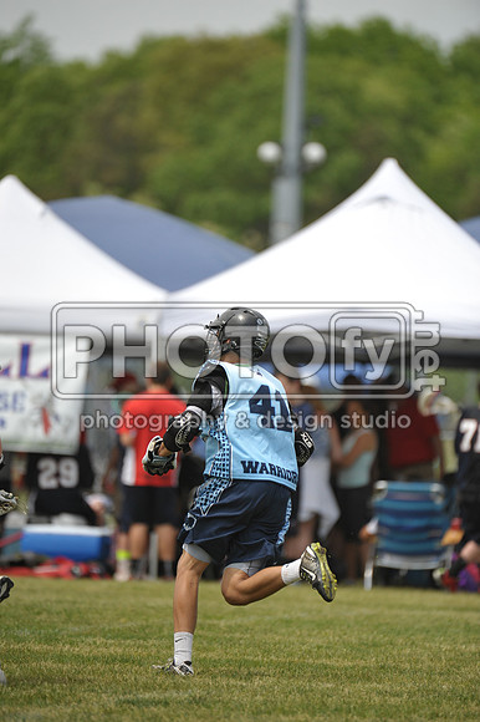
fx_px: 8009
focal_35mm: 400
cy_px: 361
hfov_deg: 3.4
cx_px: 240
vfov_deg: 5.2
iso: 800
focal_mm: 400
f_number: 4
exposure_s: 1/3200
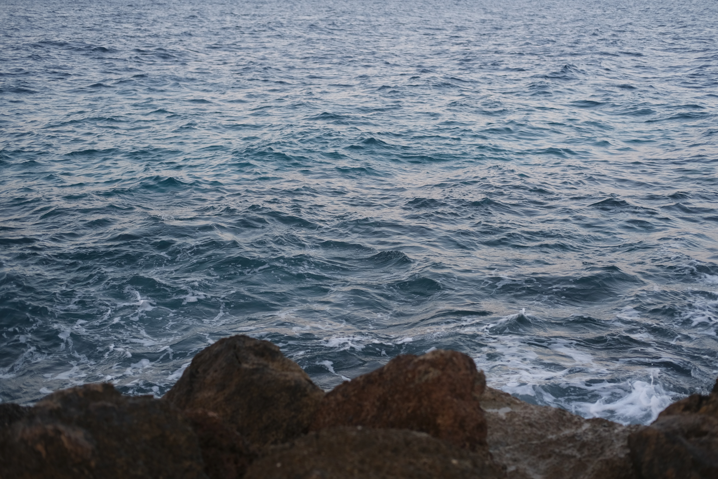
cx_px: 359
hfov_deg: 37.5
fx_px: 1057
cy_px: 240
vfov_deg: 25.5
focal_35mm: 53
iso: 160
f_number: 2.5
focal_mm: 35
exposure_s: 1/105
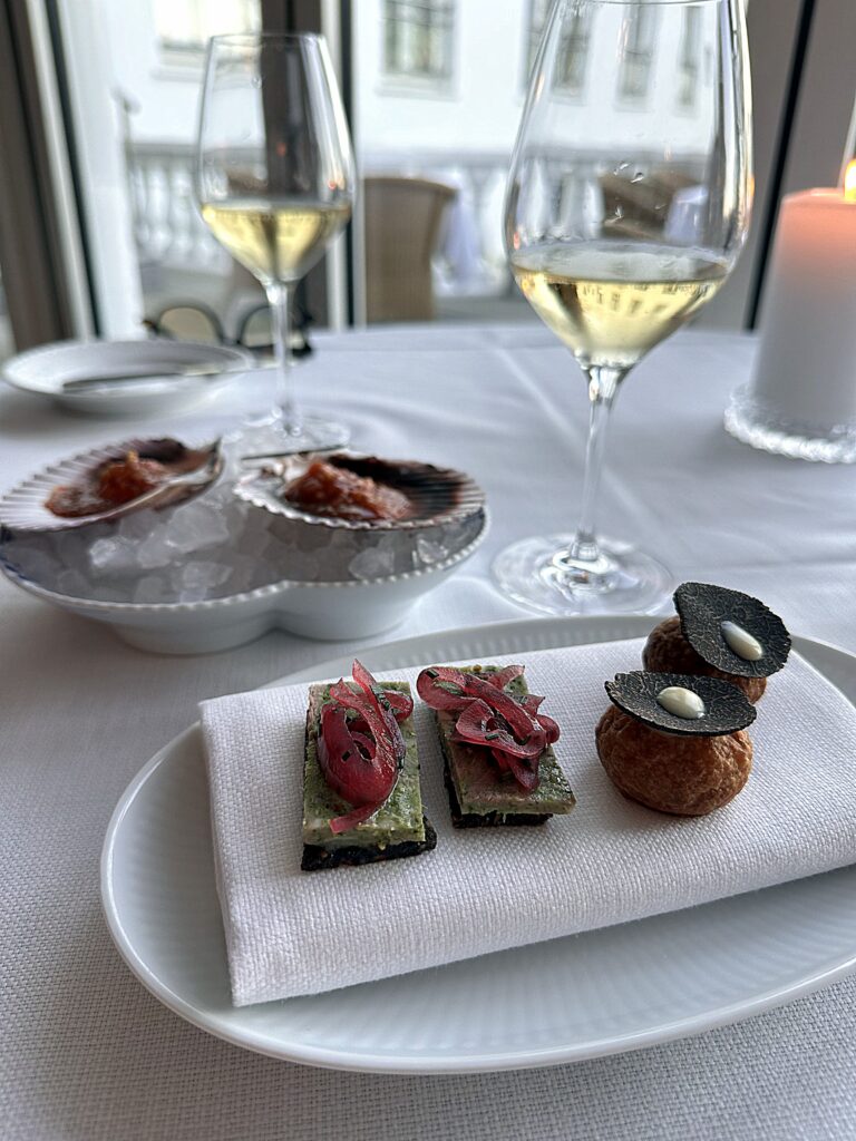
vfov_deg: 71.6
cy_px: 570
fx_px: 791
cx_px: 428
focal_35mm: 24
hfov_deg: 56.8
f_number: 1.78
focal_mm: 6.86
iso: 80
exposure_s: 1/100
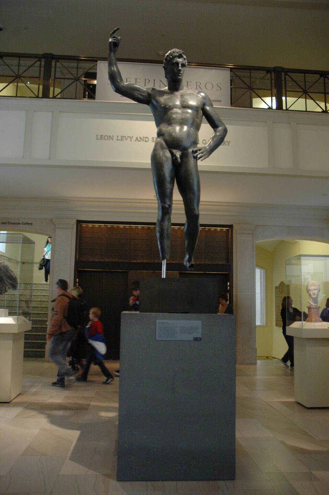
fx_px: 371
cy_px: 248
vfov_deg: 67.4
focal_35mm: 27
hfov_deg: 47.9
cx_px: 164
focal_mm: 18
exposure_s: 1/30
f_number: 3.5
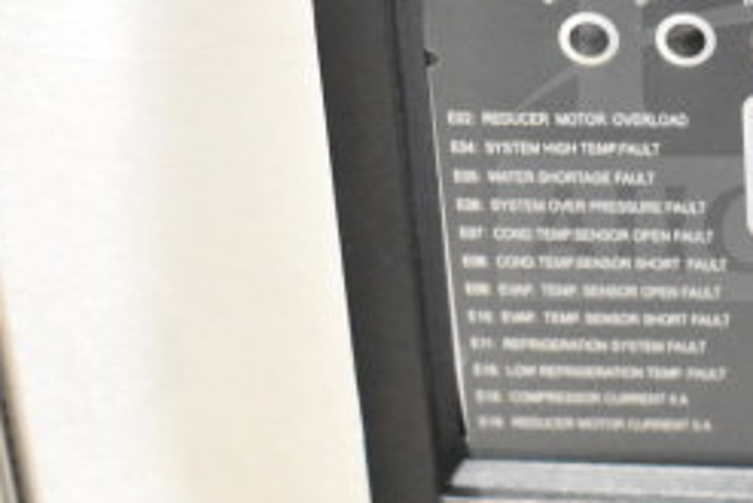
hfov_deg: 14.2
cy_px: 59
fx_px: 2951
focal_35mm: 141
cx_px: 838
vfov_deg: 9.7
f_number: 4.8
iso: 18000
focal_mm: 38
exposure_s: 1/60
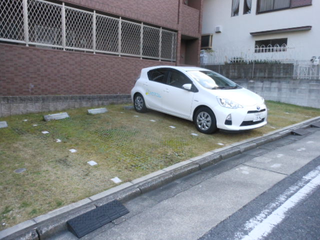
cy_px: 120
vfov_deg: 49.7
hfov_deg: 63.4
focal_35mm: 28
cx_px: 160
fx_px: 259
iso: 320
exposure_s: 1/125
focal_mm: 5
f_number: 3.7
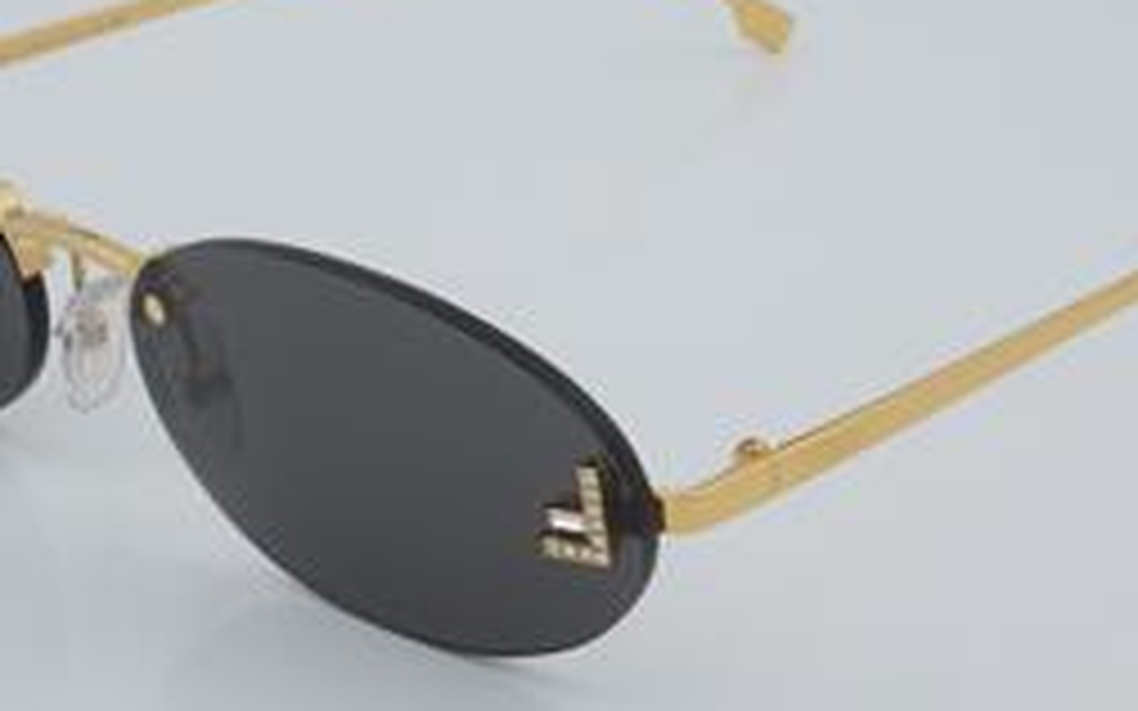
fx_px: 3374
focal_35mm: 109
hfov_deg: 19.1
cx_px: 607
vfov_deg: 12.0
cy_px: 256
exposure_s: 1/4
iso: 100
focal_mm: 45
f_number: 32
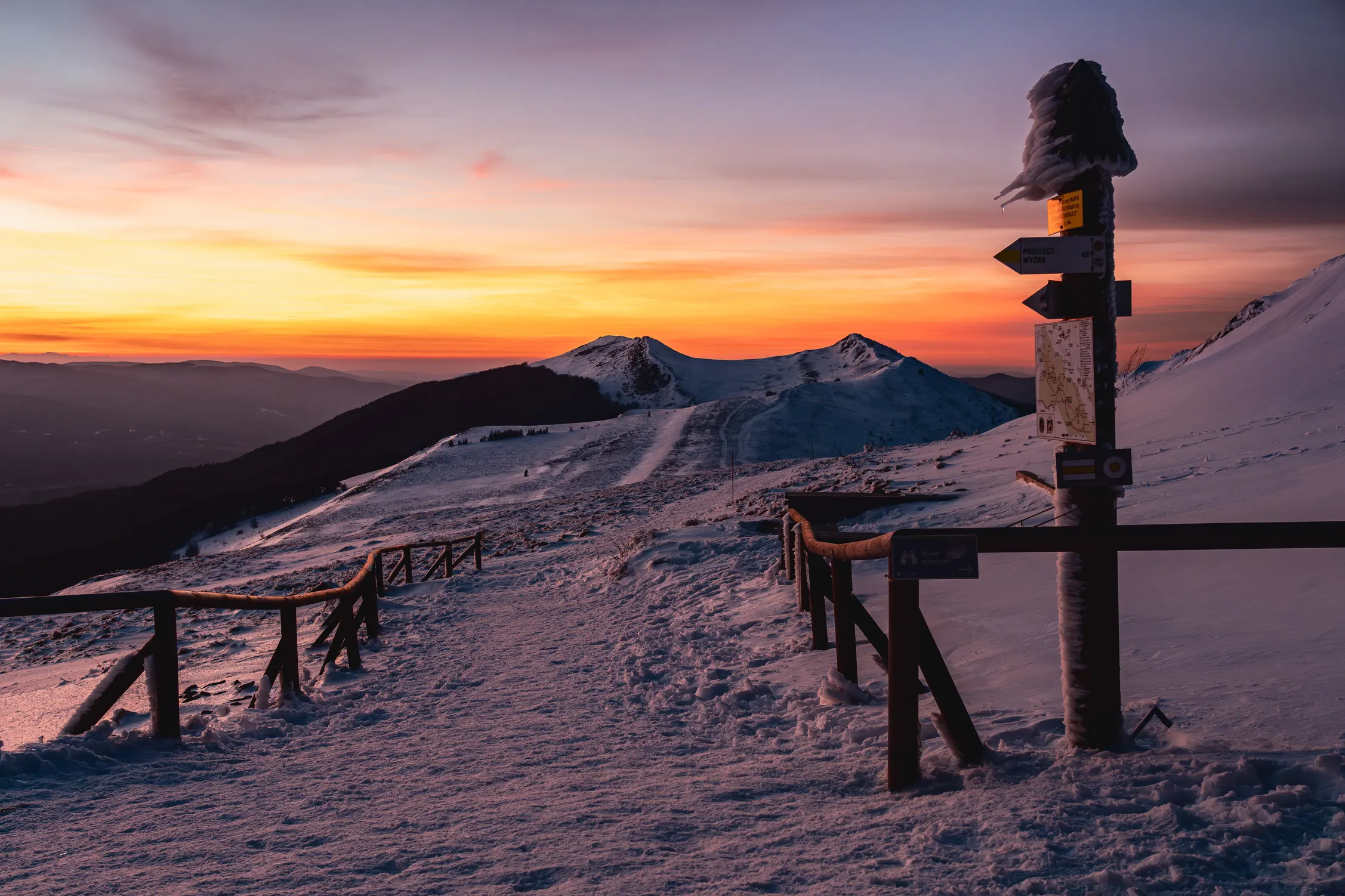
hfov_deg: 53.1
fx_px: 1345
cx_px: 672
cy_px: 448
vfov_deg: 36.9
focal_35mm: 36
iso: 2500
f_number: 7.1
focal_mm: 36
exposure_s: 1/60
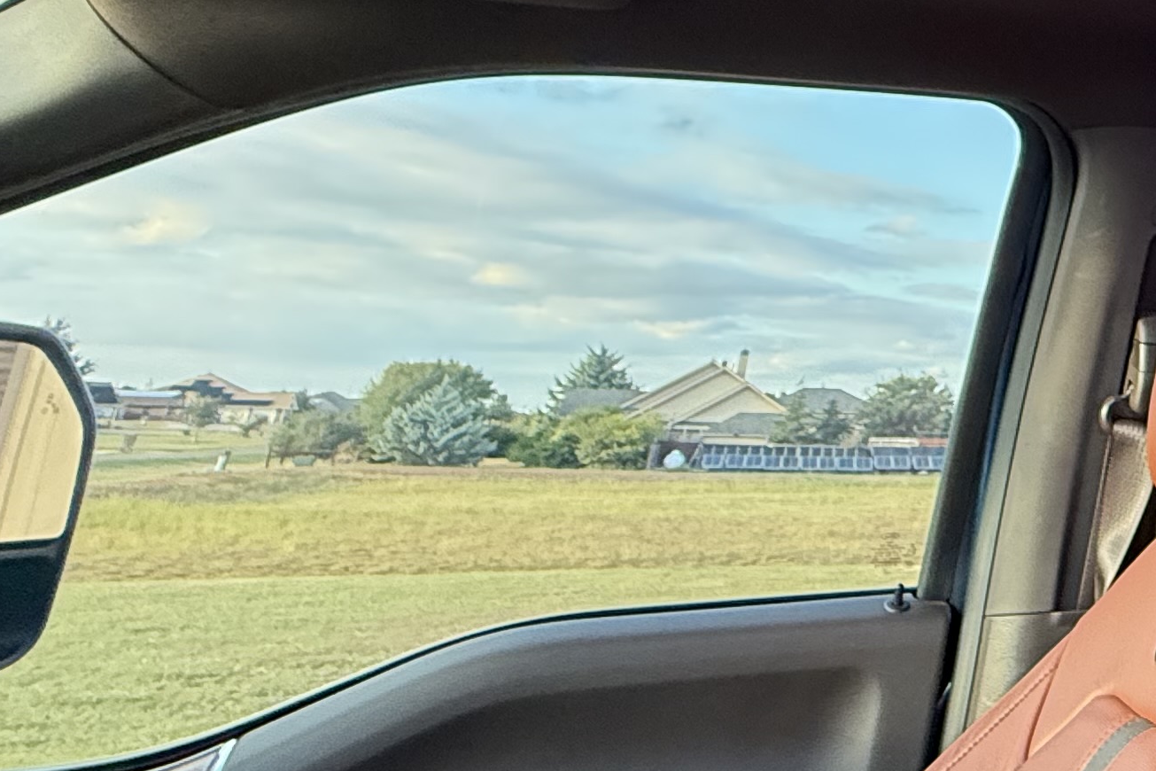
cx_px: 1596
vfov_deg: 28.1
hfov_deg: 30.9
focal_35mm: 45
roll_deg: -1.6
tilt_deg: +18.4
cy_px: 5
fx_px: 1445
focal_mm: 2.22
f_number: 2.2
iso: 200
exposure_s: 1/99
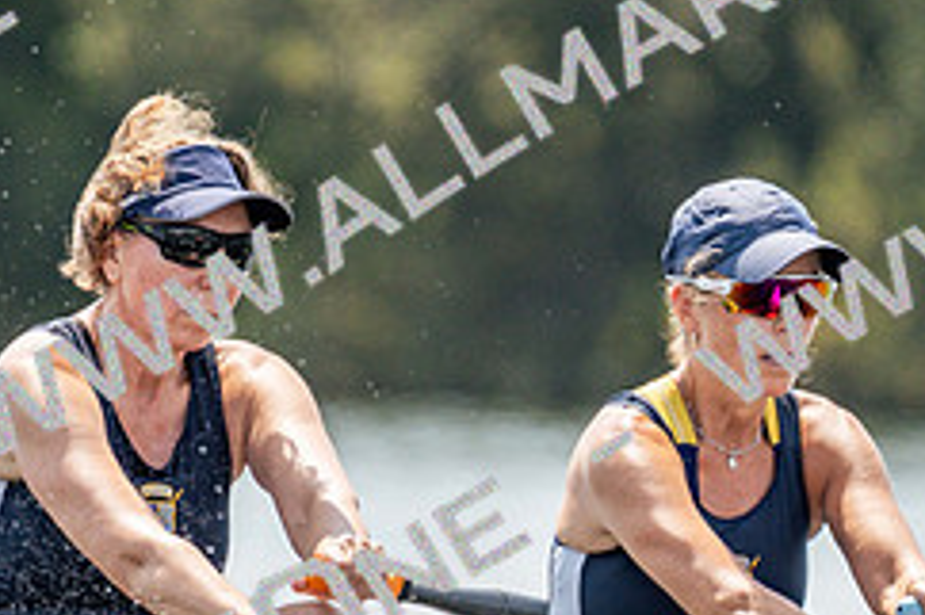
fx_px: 36999
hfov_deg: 1.4
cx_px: 417
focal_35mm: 1441
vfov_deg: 1.0
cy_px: 468
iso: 400
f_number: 6.3
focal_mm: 600
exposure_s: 1/1600
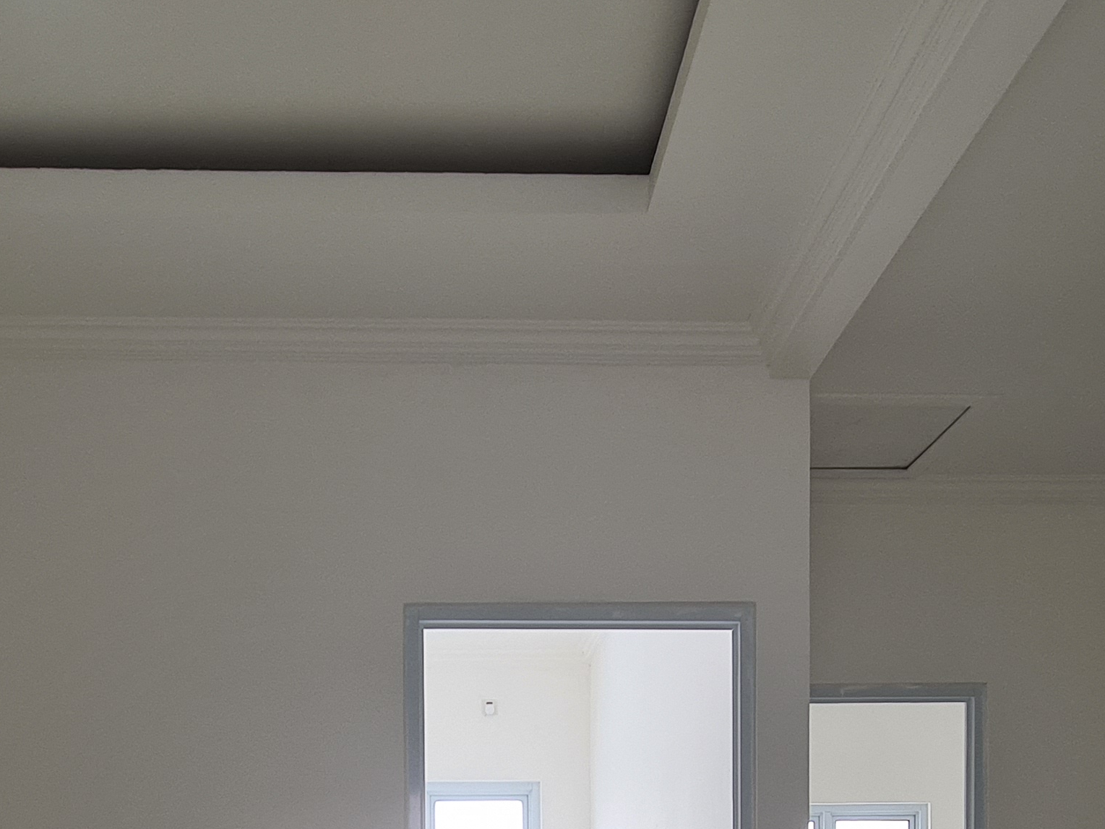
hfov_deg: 53.6
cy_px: 950
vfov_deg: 34.8
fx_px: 1085
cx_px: 452
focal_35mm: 34
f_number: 2.2
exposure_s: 1/190
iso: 64
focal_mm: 2.22
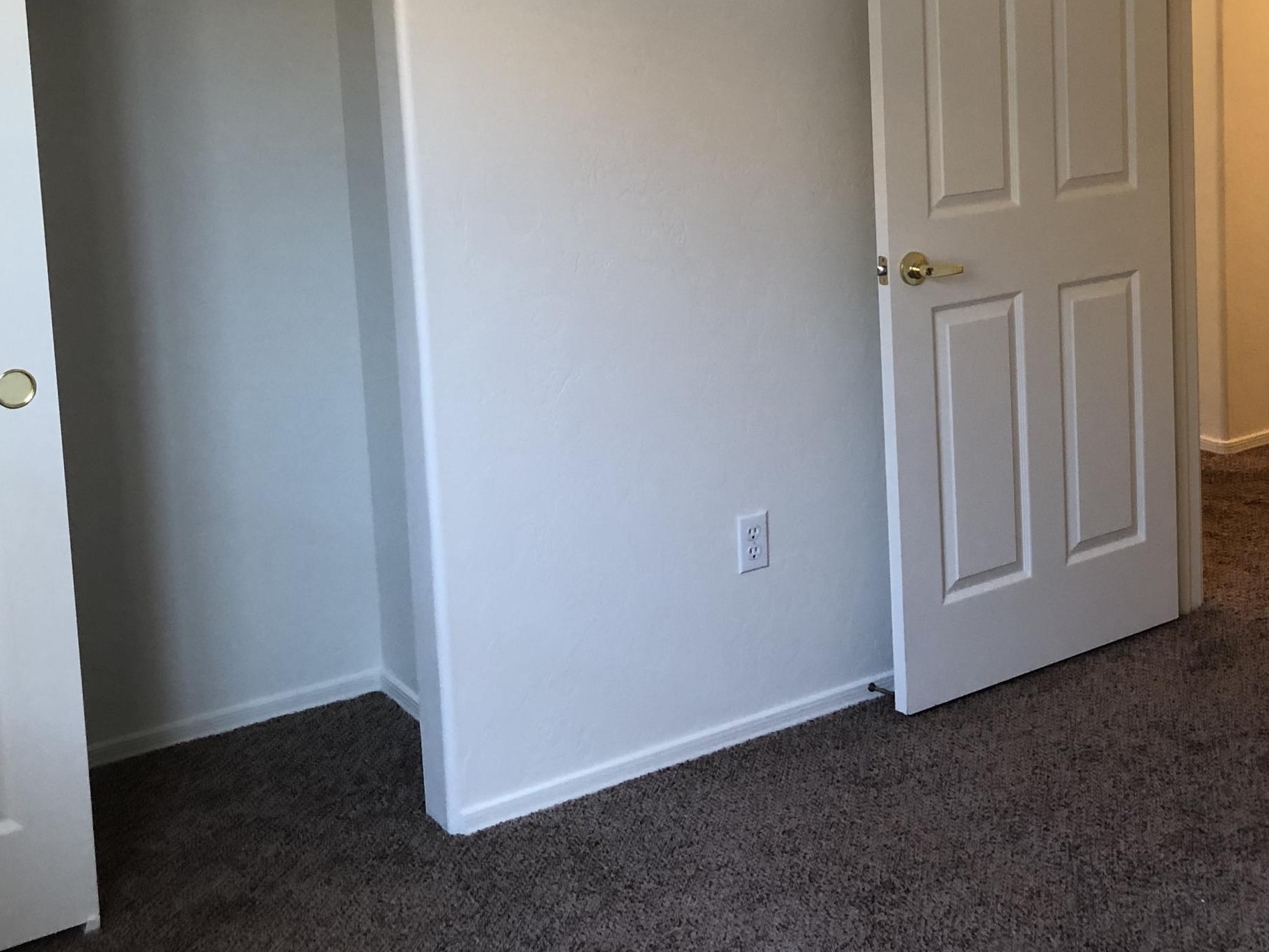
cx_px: 767
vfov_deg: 30.7
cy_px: 181
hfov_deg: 41.0
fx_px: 1687
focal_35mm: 46
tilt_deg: -7.5
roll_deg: +2.7
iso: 50
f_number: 1.8
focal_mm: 3.99
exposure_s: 1/15
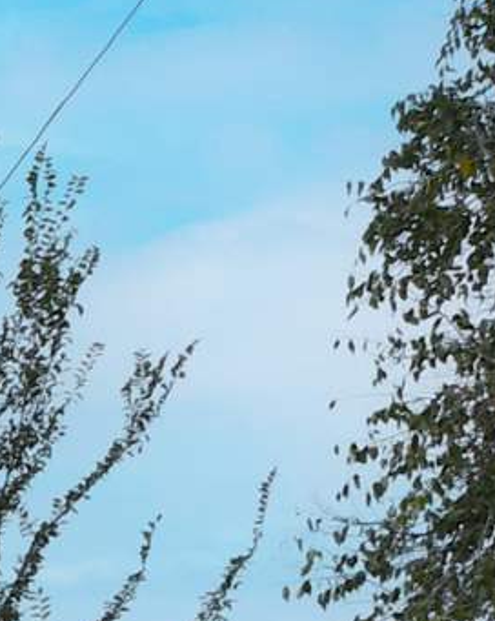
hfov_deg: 8.6
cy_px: 1173
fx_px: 2330
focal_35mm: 127
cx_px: -1261
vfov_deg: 13.4
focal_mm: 10
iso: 64
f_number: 6.3
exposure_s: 1/160
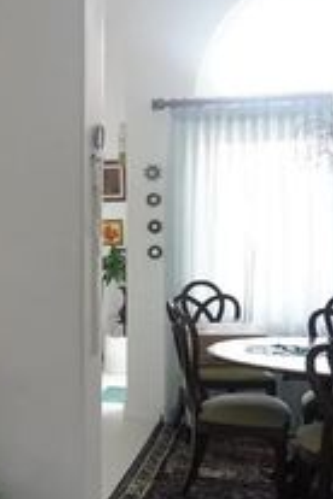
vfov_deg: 27.3
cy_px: 243
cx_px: -258
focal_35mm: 74
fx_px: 1027
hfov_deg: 15.8
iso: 2500
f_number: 3.5
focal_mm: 16
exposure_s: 1/160
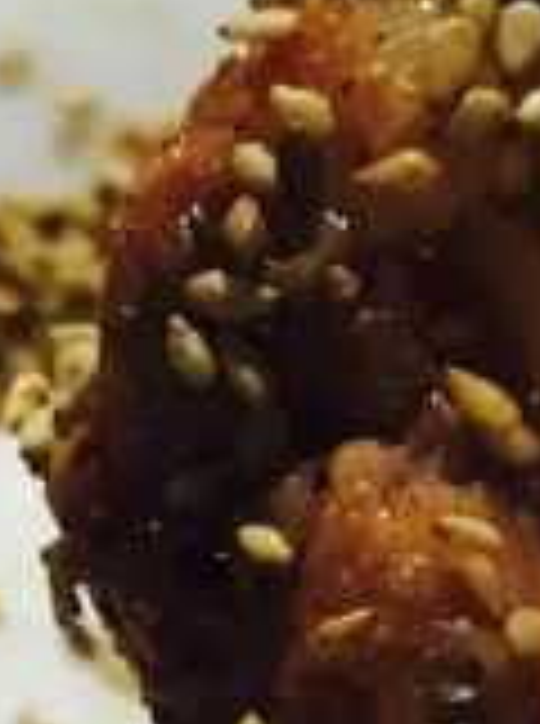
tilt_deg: -56.6
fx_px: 2548
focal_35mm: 122
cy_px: 796
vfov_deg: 15.7
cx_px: 335
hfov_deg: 12.1
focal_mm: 3.99
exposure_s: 1/17
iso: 100
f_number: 1.8
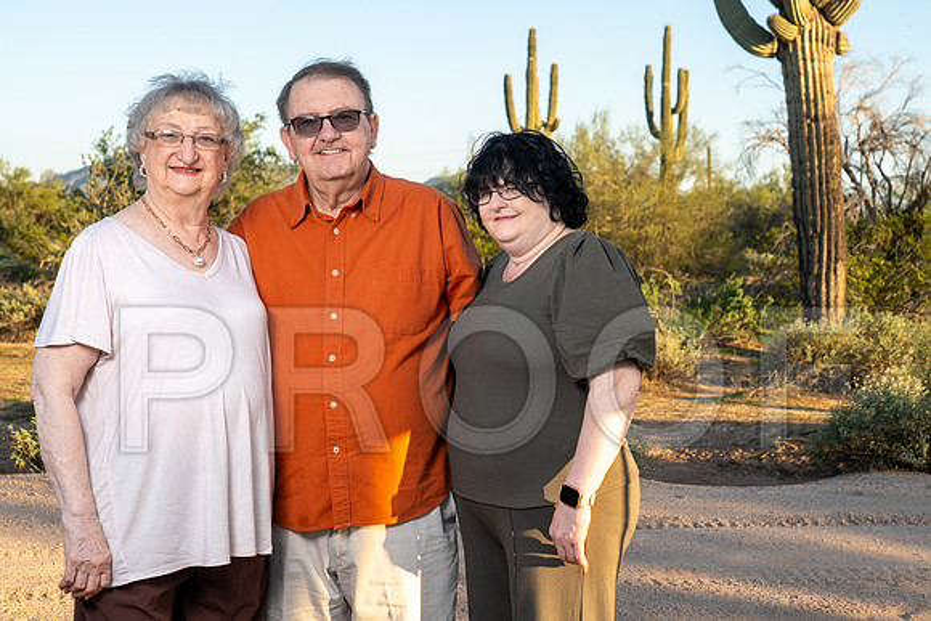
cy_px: 274
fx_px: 1562
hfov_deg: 33.2
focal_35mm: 60
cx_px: 521
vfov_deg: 22.5
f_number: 8
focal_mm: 54
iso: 100
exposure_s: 1/160
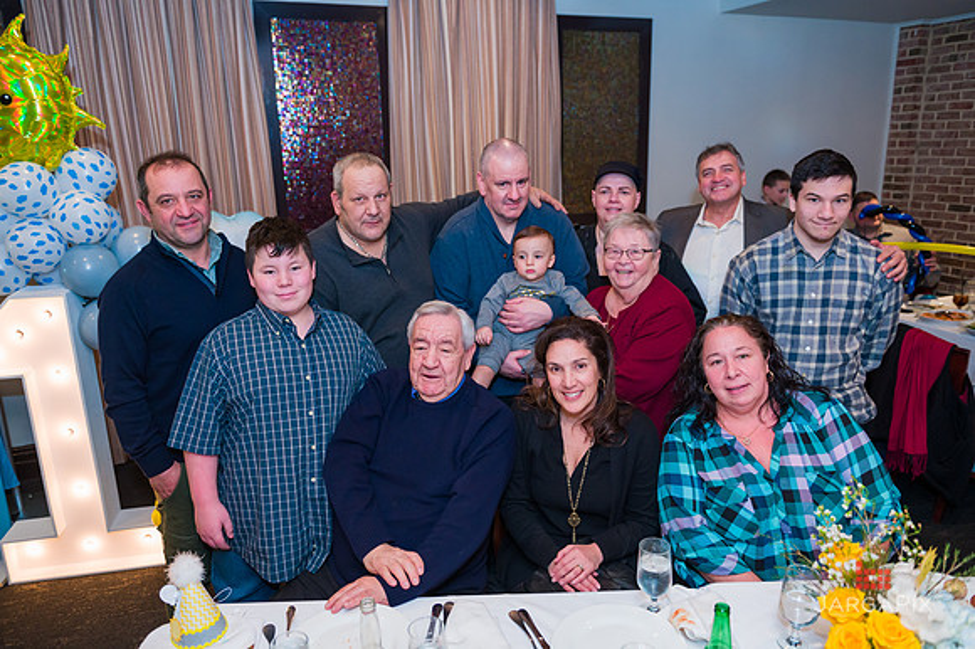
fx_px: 704
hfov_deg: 69.4
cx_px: 488
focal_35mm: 26
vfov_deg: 49.5
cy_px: 324
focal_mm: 26
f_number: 4
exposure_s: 1/200
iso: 1600
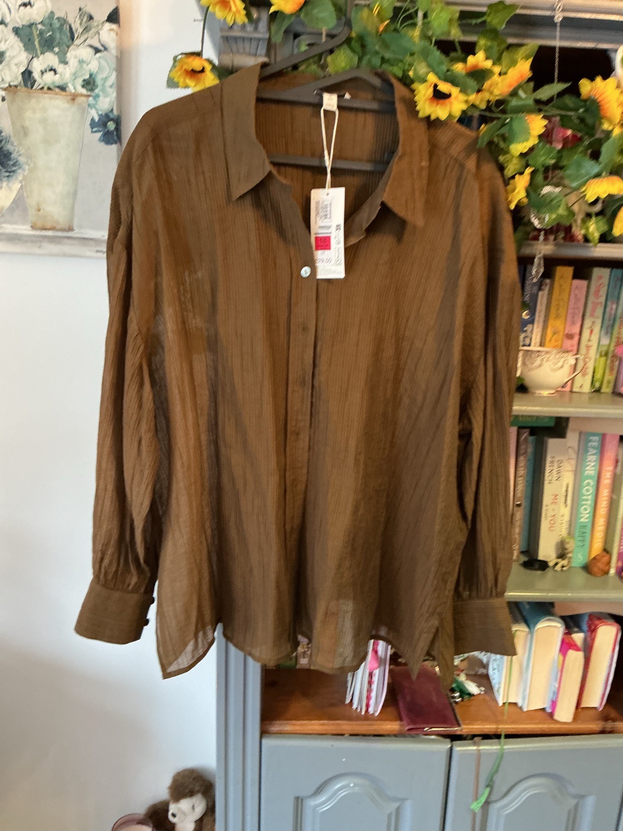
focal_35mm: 29
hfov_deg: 48.2
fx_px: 696
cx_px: 312
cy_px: 416
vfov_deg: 61.7
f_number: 1.8
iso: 250
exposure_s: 1/33
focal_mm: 3
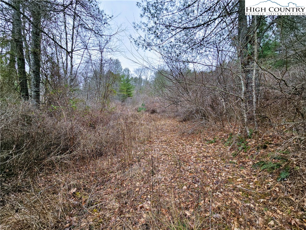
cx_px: 153
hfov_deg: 106.2
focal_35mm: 13
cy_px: 115
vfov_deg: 89.9
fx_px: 115
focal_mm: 2.2
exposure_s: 1/457
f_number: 2.2
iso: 50
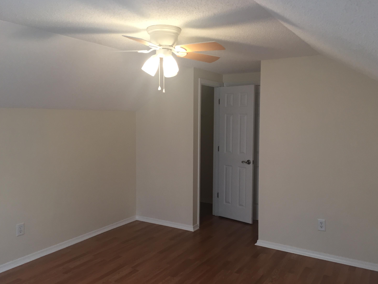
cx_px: 192
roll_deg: -0.3
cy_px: 138
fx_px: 328
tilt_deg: -4.6
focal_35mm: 30
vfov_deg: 46.8
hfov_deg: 60.0
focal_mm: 4.15
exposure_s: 1/30
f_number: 2.2
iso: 80
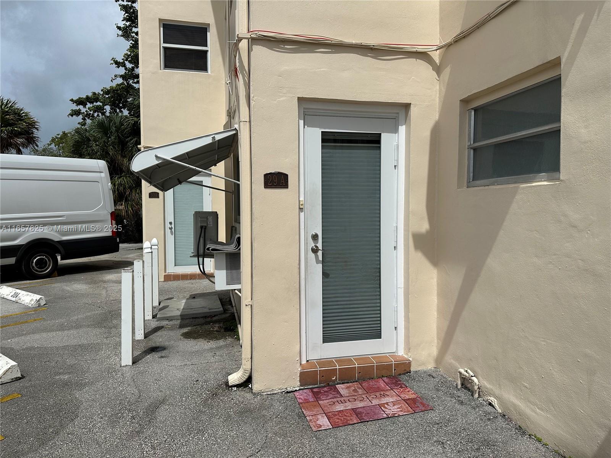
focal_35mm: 24
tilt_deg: -3.6
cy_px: 229
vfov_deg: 56.8
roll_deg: +0.6
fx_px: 424
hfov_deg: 71.6
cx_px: 306
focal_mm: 6.86
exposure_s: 1/15625
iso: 80
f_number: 1.78
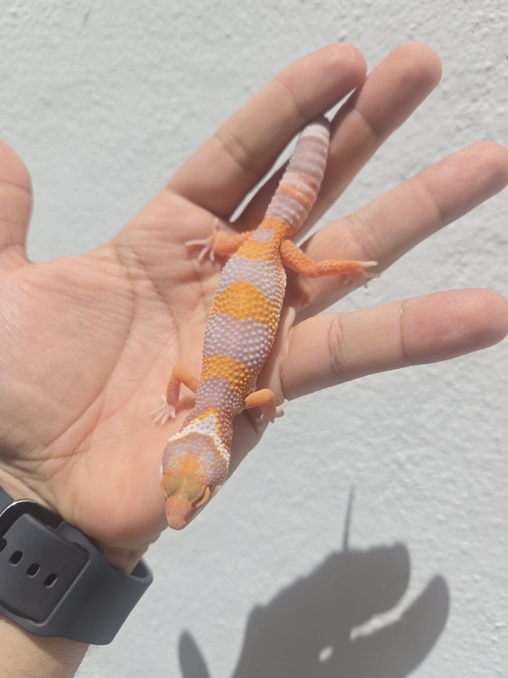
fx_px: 450
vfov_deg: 73.9
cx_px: 254
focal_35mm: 23
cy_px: 339
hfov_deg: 58.9
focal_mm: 5.4
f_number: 1.8
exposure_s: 1/3409
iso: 25
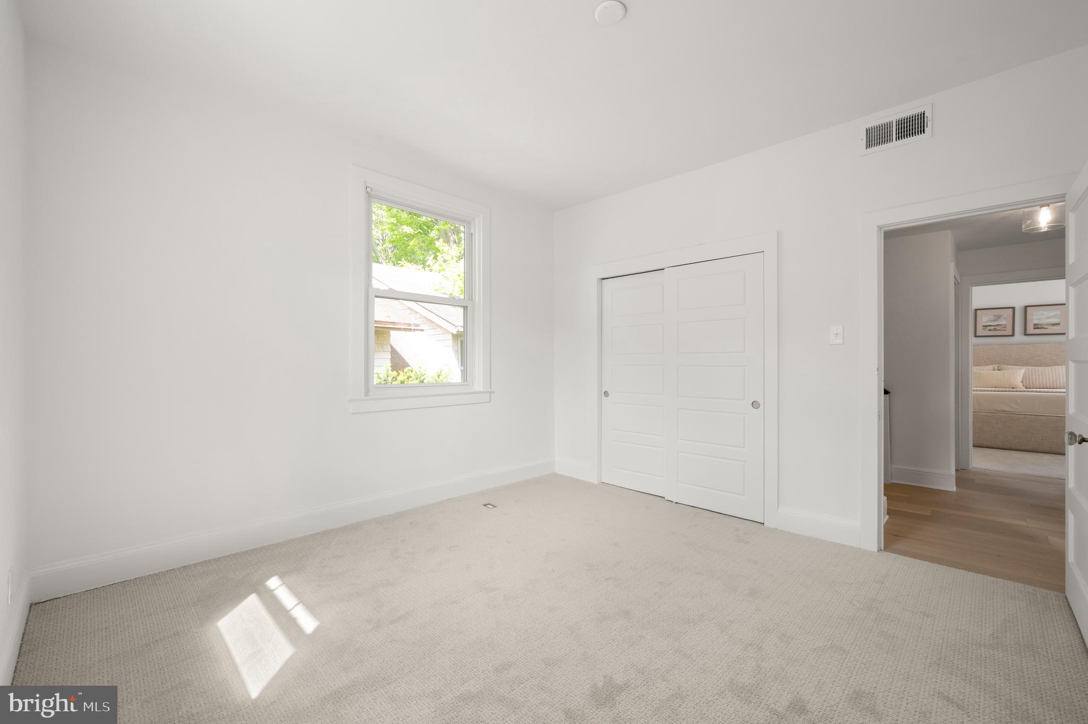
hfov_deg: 100.4
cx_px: 544
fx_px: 453
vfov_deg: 77.2
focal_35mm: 15
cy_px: 362
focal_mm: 15
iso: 400
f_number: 8
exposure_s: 1/40
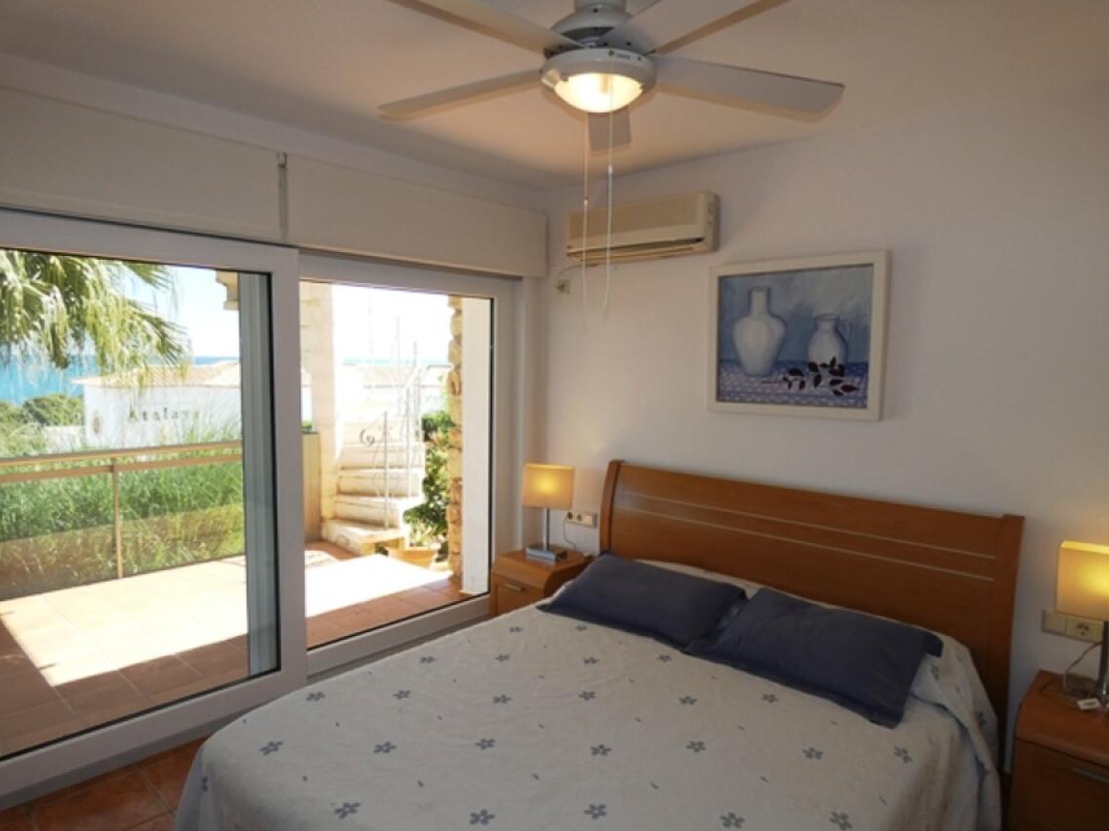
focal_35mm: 21
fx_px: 673
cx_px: 569
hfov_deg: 79.0
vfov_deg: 63.4
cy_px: 429
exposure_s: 1/250
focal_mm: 3.6
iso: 80
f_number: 2.8
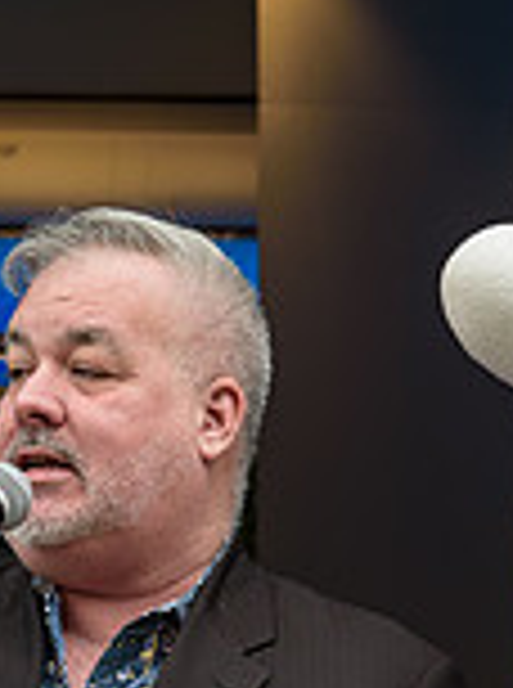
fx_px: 4207
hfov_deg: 6.9
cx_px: 616
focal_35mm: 212
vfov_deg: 9.3
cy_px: 609
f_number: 5
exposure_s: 1/250
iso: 200
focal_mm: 58
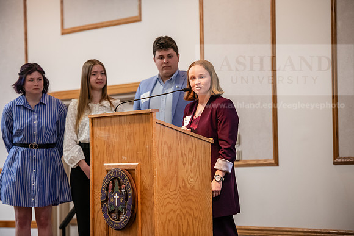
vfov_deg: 8.6
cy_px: 118
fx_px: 1574
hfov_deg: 12.8
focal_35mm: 160
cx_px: 177
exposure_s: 1/200
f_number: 3.2
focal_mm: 160
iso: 1600
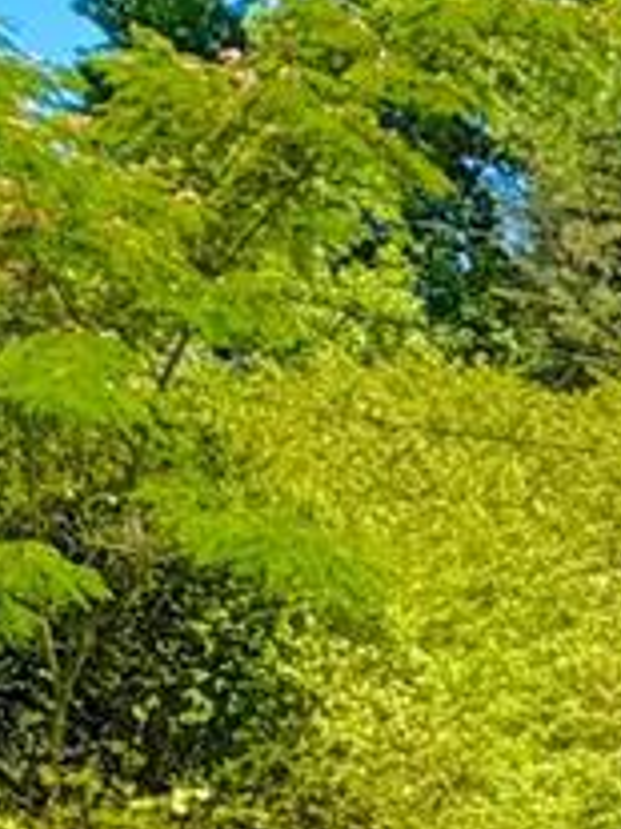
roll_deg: -1.6
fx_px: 2490
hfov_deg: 12.5
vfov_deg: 17.6
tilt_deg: -2.6
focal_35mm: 104
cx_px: 1258
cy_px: 1105
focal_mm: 2.22
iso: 40
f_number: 2.2
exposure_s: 1/770
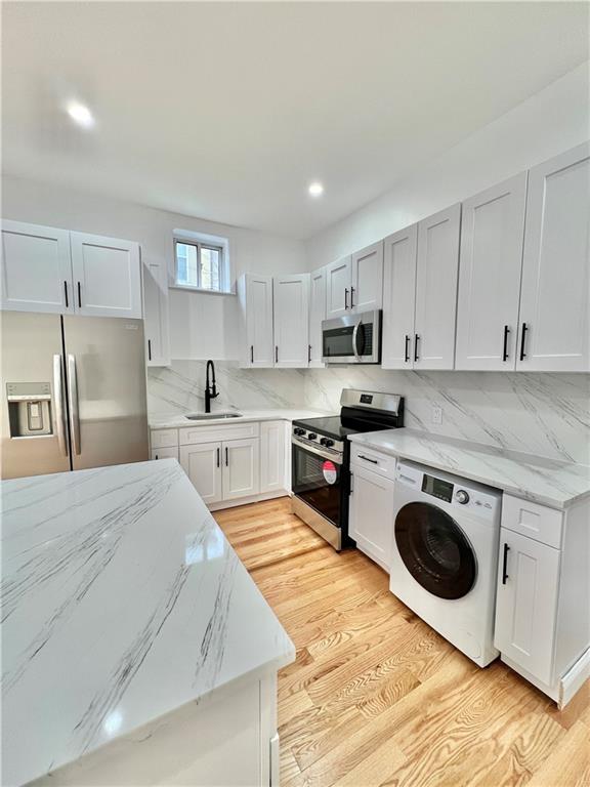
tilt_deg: -5.0
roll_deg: +0.7
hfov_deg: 89.9
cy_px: 394
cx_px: 295
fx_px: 295
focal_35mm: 13
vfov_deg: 106.2
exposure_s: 1/120
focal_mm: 1.57
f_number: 1.8
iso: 125
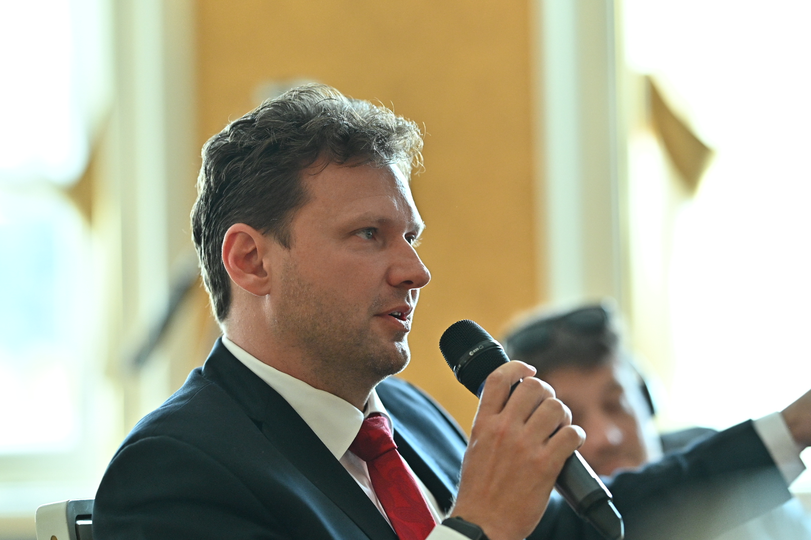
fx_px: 3041
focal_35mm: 135
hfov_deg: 15.2
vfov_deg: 10.2
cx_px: 406
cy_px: 270
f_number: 2.2
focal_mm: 135
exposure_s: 1/1000
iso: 2000
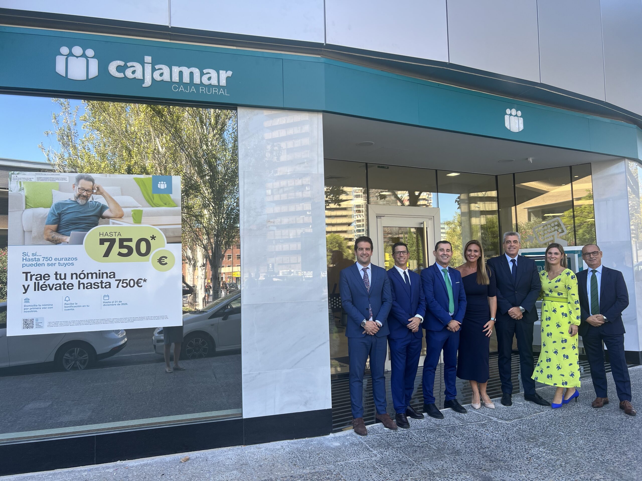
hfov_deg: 67.3
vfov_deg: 53.1
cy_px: 240
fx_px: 482
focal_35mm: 26
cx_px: 321
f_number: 1.5
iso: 50
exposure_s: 1/466
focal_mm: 5.7
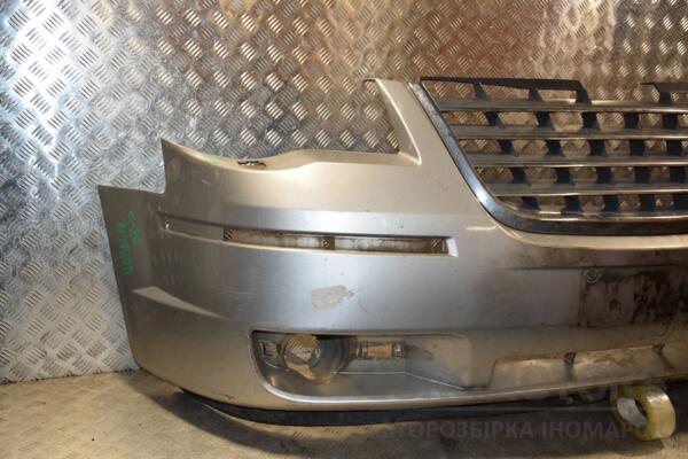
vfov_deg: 34.2
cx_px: 344
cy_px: 230
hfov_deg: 49.6
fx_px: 745
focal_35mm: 39
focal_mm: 26
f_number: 5
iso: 800
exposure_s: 1/200
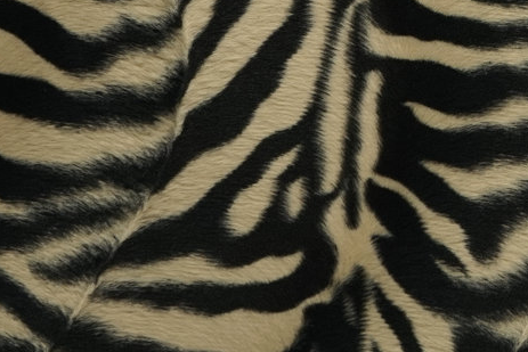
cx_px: 680
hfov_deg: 14.4
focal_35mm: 137
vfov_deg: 9.6
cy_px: -247
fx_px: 2010
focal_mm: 31
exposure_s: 1/30
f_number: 8
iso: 400
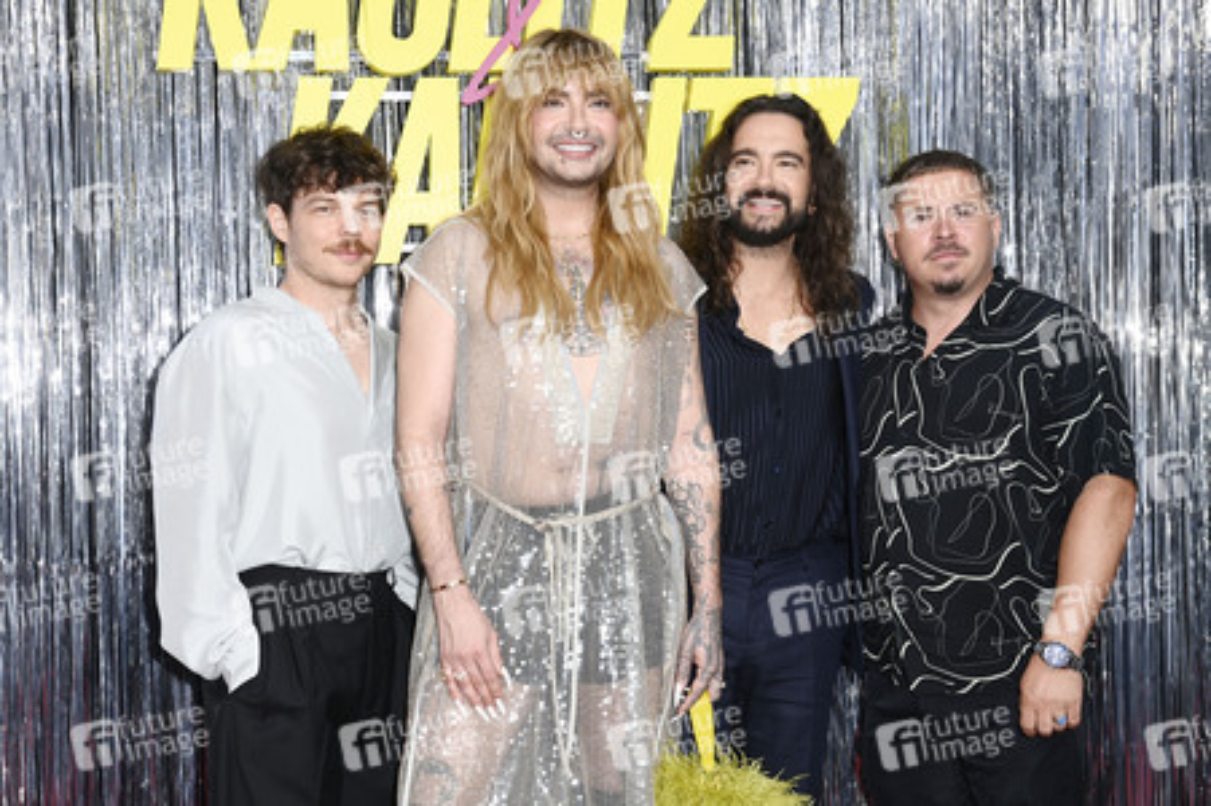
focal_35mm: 62
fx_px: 2084
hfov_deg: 32.4
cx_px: 606
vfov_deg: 21.9
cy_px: 403
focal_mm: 62
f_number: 5.6
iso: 400
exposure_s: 1/250
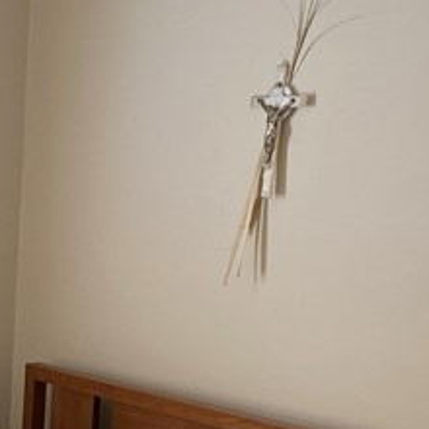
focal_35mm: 107
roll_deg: -3.0
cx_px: -51
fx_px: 1500
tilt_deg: -7.7
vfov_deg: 16.1
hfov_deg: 15.8
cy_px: 355
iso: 80
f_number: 1.8
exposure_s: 1/121
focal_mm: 4.25
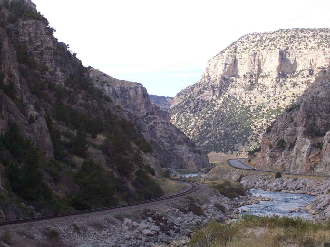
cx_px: 165
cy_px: 124
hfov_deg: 19.3
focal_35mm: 102
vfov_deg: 14.5
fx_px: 972
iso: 80
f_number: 4.6
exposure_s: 1/250
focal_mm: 16.8
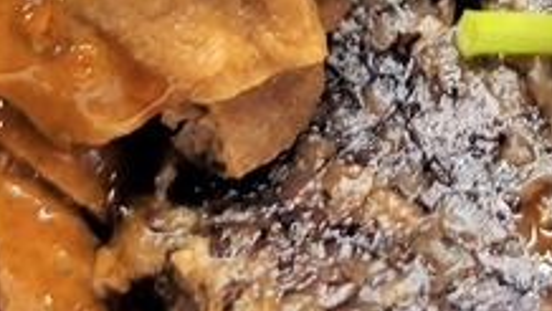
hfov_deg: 16.4
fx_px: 1904
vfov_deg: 9.1
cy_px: -149
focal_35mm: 130
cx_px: 428
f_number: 1.8
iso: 200
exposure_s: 1/40
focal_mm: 5.4
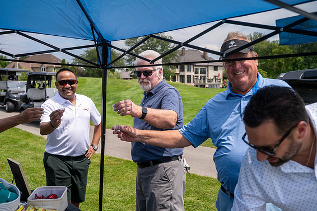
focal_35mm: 38
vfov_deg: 35.0
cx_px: 157
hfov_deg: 50.7
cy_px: 104
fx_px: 334
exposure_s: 1/1600
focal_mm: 37
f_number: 5
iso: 250
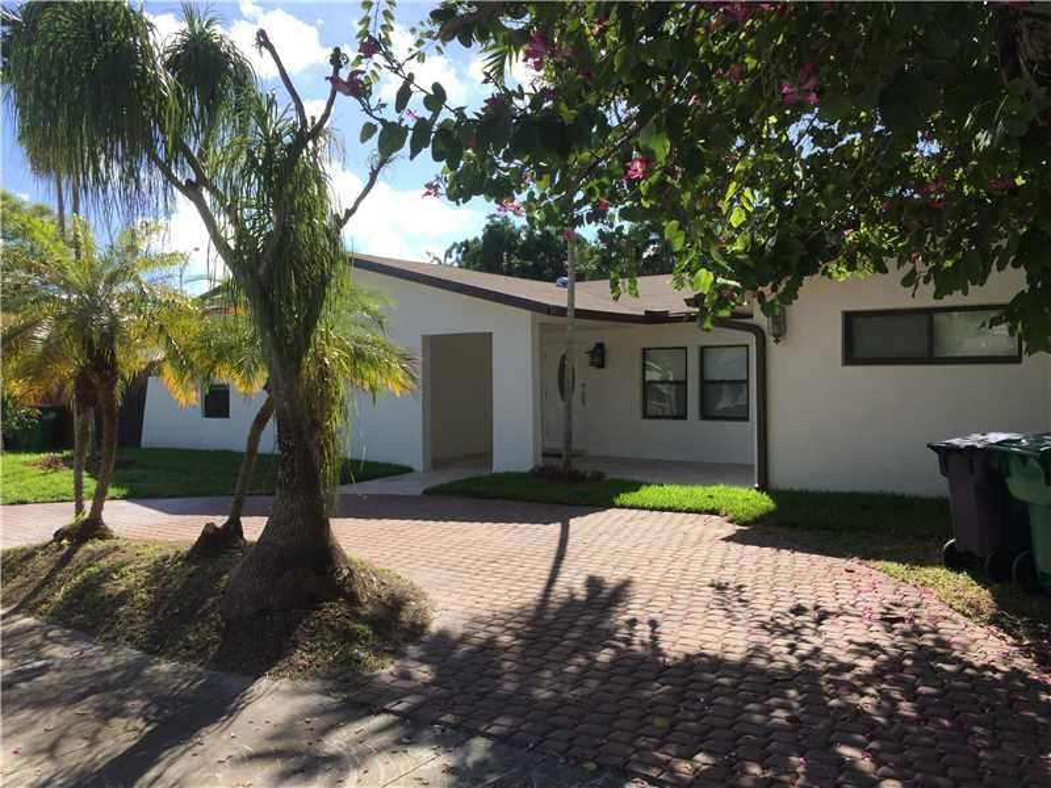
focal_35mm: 29
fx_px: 880
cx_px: 526
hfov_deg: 61.7
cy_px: 394
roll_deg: +0.1
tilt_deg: -0.1
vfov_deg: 48.2
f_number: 2.2
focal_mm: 4.15
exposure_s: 1/1464
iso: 32
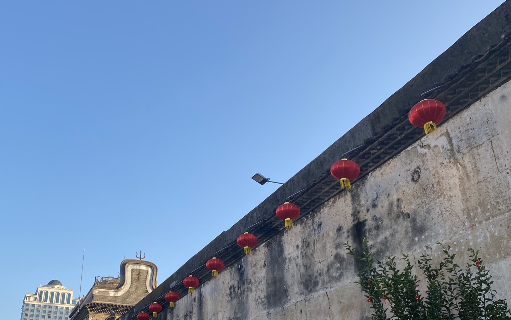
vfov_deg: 35.2
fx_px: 501
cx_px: 192
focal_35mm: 36
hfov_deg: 53.4
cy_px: 192
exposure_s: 1/957
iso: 32
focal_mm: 4.25
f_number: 1.8
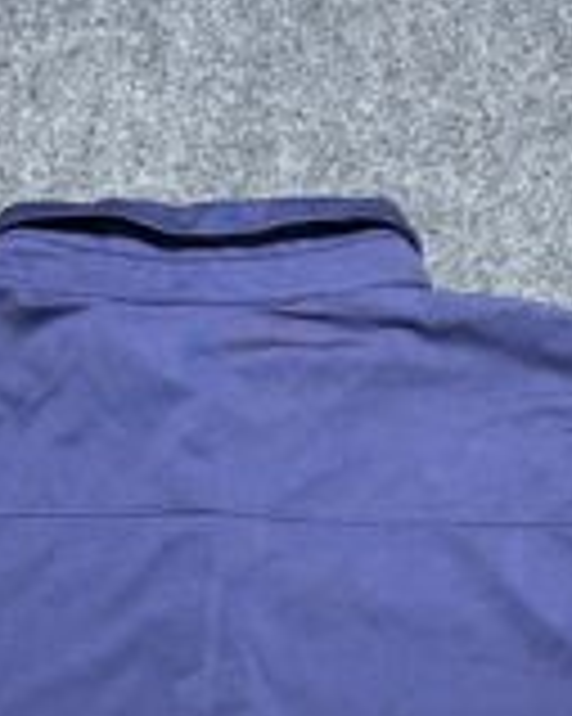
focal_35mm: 85
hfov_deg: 18.0
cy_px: 871
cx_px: 198
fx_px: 1800
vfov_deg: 20.9
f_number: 1.6
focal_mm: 4.2
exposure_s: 1/50
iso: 250
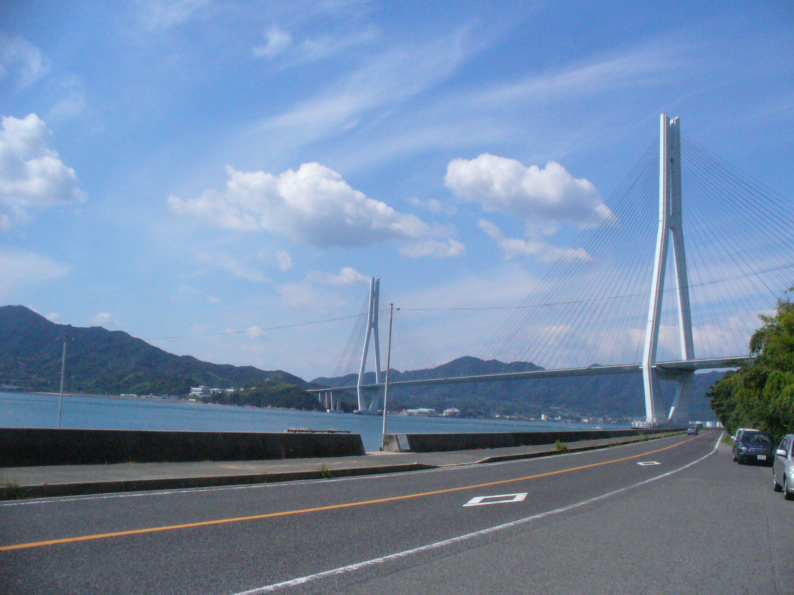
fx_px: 849
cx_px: 397
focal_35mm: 37
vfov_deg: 38.7
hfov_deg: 50.1
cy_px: 298
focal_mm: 6.1
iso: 400
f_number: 5.6
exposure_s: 1/2000
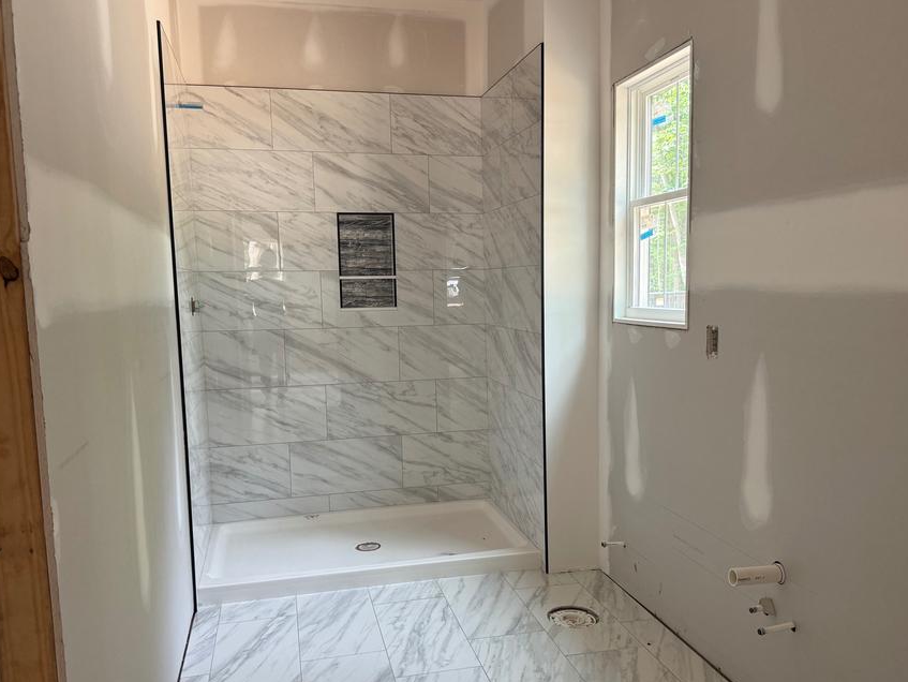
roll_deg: +0.9
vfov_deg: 48.2
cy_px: 376
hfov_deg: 61.6
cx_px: 466
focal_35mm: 29
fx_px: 761
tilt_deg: -6.6
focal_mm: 6.76
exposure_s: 1/121
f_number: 1.78
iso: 200
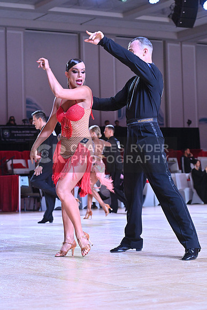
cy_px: 155
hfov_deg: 14.9
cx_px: 104
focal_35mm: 92
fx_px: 793
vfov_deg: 22.1
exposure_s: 1/400
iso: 4000
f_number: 5.6
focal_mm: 92
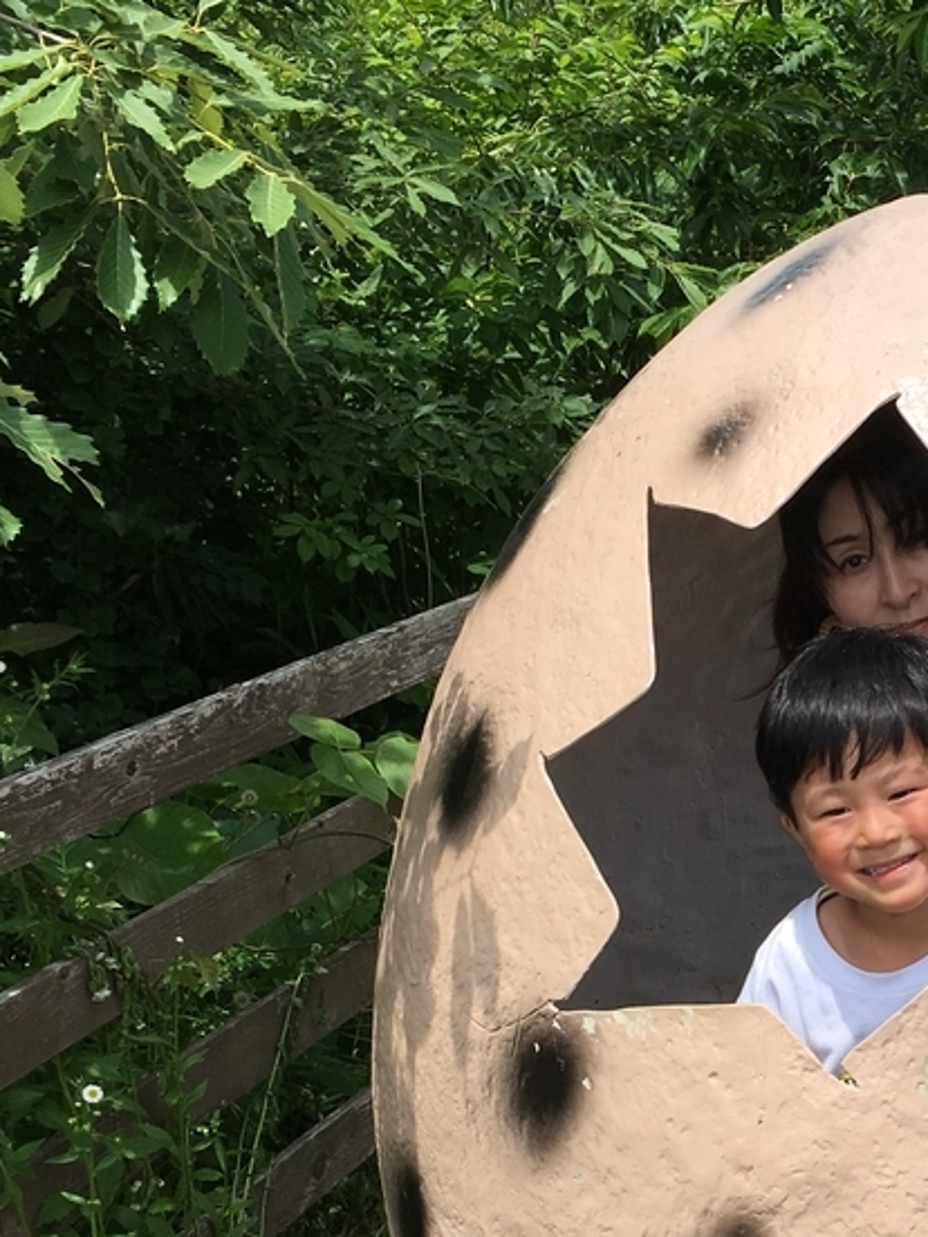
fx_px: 2252
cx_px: 789
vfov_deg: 29.8
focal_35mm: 63
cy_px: 1033
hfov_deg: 22.8
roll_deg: -2.8
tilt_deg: -24.6
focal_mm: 4.15
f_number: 2.2
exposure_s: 1/1304
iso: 25
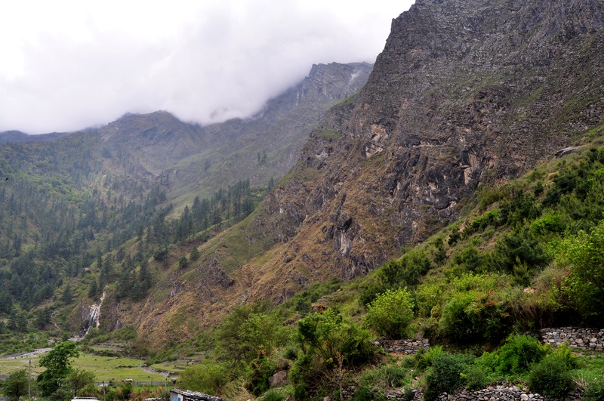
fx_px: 452
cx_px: 302
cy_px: 200
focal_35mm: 27
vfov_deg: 47.8
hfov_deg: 67.5
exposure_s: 1/250
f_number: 10
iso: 250
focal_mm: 18
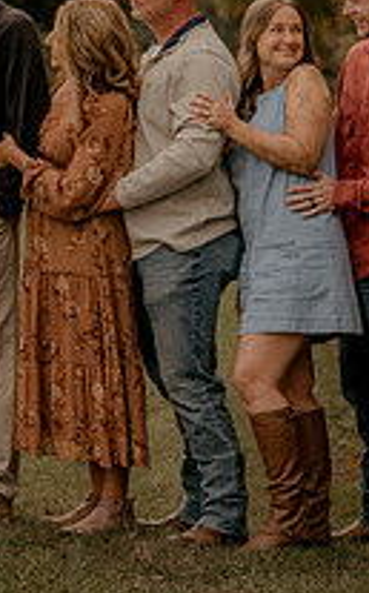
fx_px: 3918
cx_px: -149
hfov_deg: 5.4
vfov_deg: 8.6
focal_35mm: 243
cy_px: 172
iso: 125
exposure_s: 1/800
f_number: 2.8
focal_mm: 85
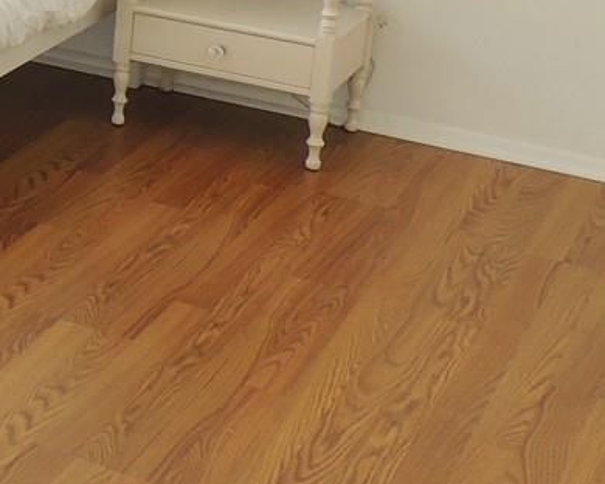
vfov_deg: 15.3
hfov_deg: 16.7
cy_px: -126
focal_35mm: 96
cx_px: -472
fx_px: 1719
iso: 100
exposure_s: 1/40
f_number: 3
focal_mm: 4.3
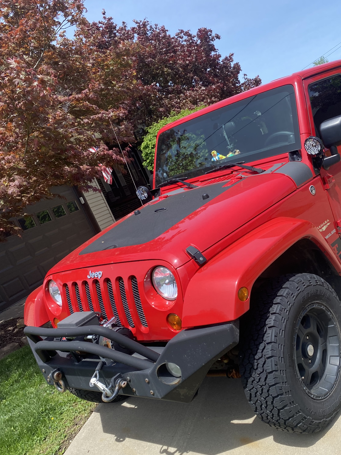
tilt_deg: -8.9
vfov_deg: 52.6
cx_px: 249
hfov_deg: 39.8
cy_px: 229
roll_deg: +23.6
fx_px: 460
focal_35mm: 35
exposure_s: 1/1608
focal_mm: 4.25
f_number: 1.8
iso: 32
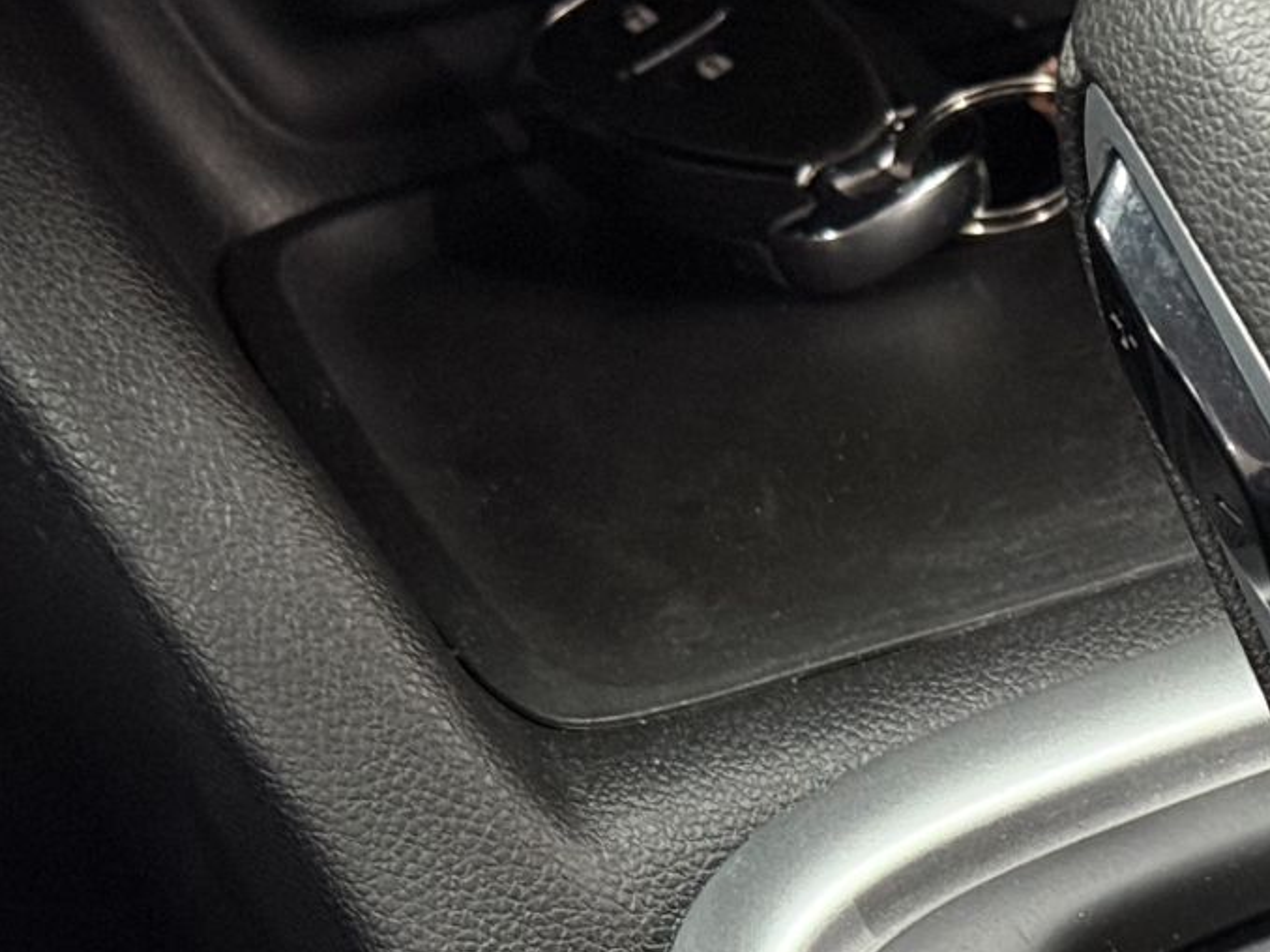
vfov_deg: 10.7
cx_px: 1573
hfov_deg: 14.0
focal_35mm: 136
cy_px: 1102
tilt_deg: -52.4
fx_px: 4988
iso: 640
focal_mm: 6.76
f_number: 1.78
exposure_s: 1/30
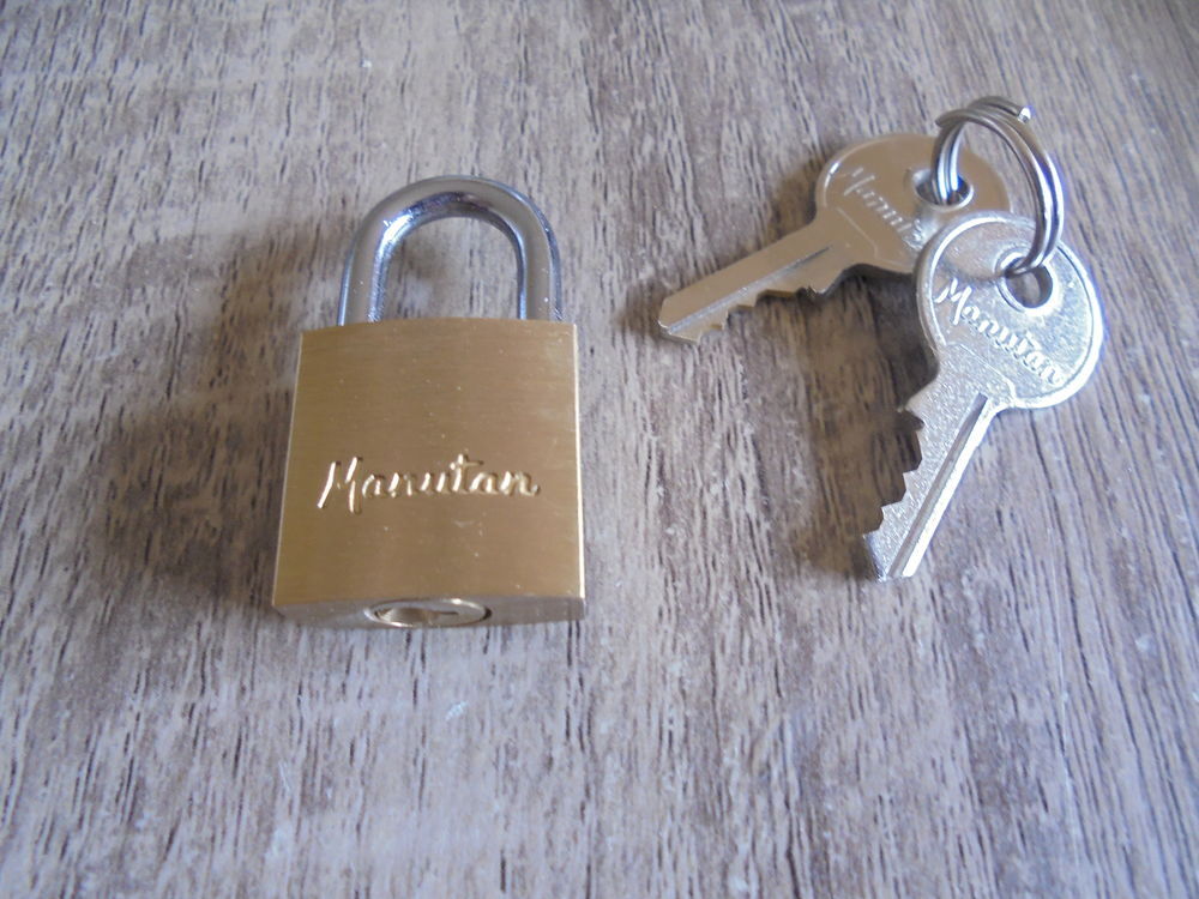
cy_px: 450
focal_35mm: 26
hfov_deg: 67.3
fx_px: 901
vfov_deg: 53.1
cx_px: 600
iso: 250
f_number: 3.5
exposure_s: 1/30
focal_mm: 4.6
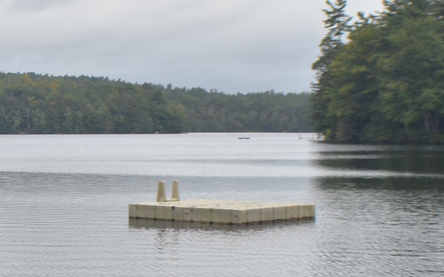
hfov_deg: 14.4
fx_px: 1694
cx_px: -124
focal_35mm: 140
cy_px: 146
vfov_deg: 9.4
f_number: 7.1
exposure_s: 1/200
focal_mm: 32
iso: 100
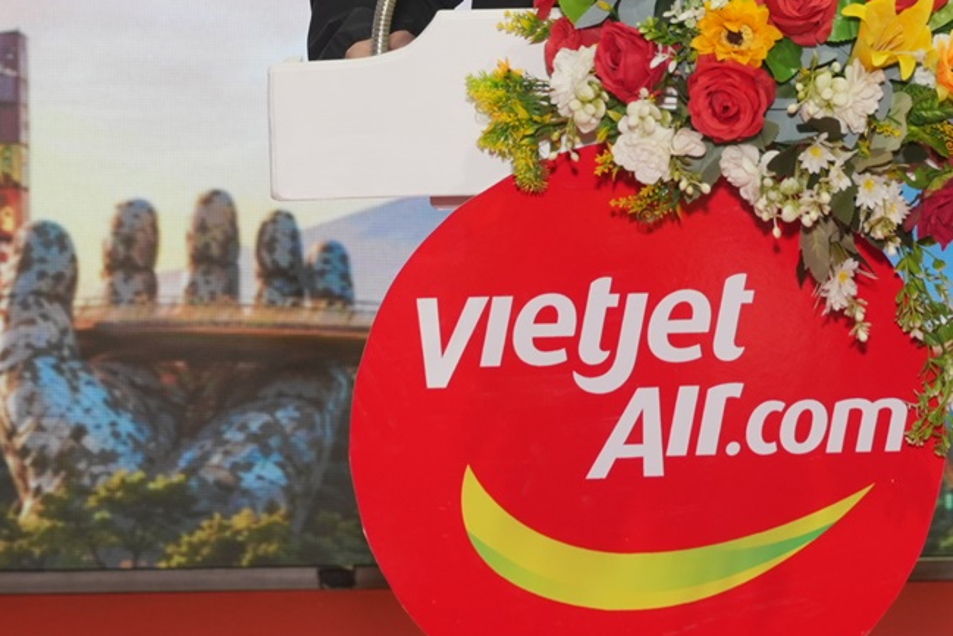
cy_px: -110
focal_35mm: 183
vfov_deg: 7.5
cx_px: 652
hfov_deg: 11.2
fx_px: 4845
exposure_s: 1/125
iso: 1000
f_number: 5
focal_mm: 66
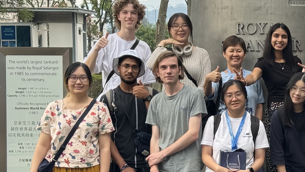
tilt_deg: -2.7
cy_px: 96
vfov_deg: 10.5
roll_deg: +0.3
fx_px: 930
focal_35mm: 115
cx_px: 306
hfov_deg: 18.1
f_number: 1.78
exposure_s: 1/372
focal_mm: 6.86
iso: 64
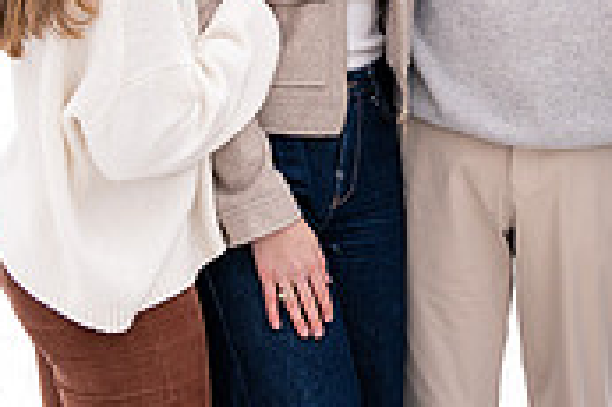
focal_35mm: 158
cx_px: 552
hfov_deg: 12.9
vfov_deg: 8.6
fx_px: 2683
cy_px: -97
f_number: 3.2
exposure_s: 1/250
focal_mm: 47
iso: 400
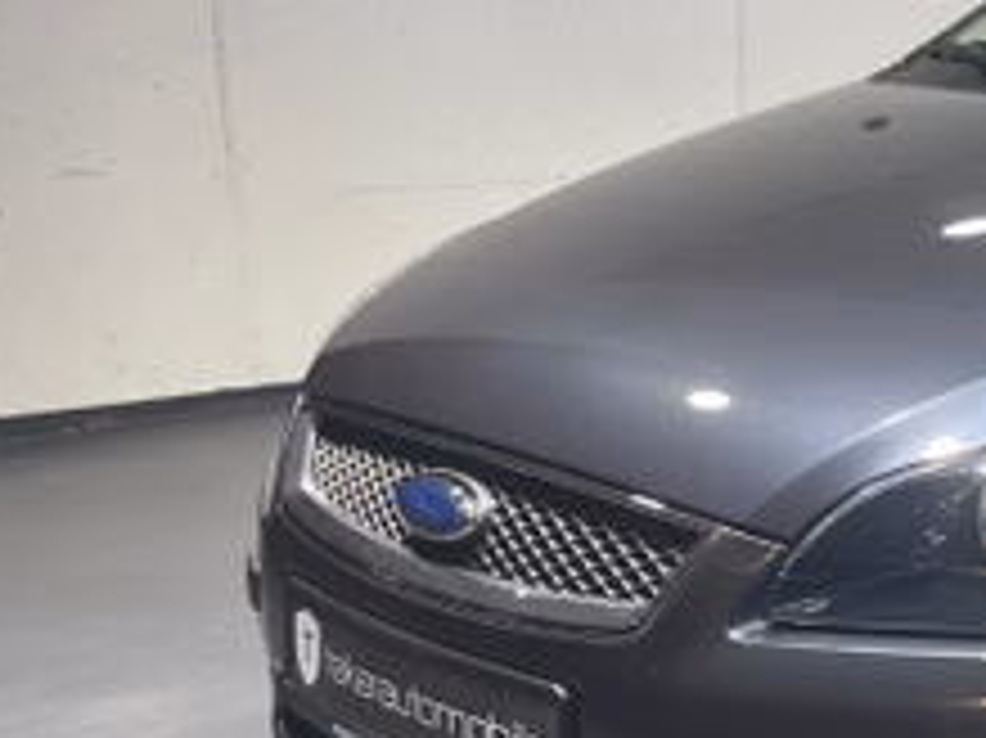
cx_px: 1342
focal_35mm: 73
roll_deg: -1.8
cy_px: 396
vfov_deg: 20.1
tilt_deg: -13.2
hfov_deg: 23.1
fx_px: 2078
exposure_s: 1/50
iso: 64
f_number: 1.6
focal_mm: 5.1
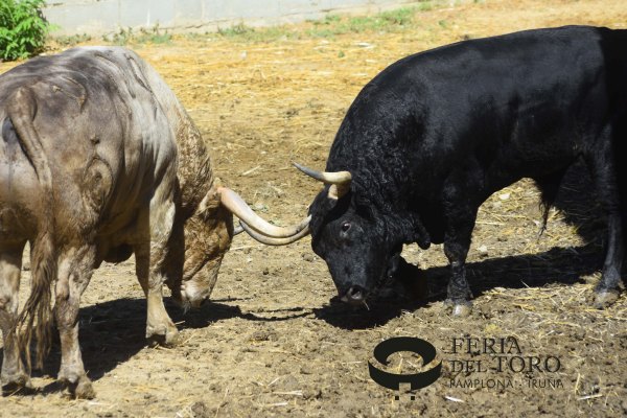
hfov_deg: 8.1
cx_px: 314
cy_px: 209
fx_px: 4441
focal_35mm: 255
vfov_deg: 5.4
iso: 100
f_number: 6.3
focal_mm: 170
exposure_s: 1/400
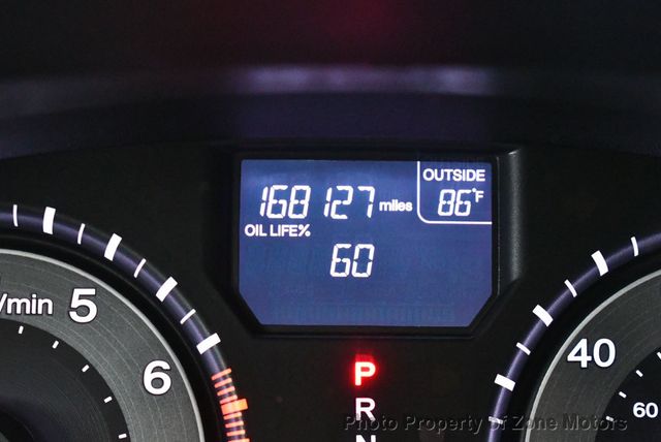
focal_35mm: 110
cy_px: 221
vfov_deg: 12.5
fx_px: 2022
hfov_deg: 18.6
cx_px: 330
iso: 10000
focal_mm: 55
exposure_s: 1/60
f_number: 5.6
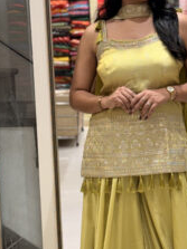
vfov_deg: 22.7
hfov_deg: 16.9
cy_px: 157
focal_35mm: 86
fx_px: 620
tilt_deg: -8.1
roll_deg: +1.0
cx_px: 165
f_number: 1.78
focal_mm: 6.76
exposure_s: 1/100
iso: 50
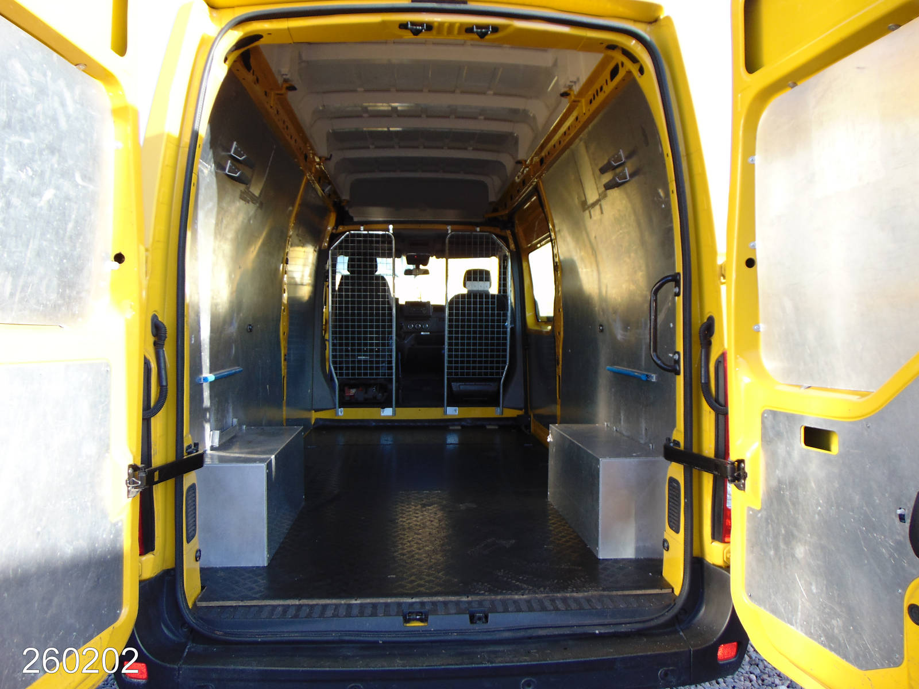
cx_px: 460
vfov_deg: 54.9
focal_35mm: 25
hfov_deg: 69.4
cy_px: 344
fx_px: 664
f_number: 3
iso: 80
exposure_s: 1/125
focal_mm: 4.5
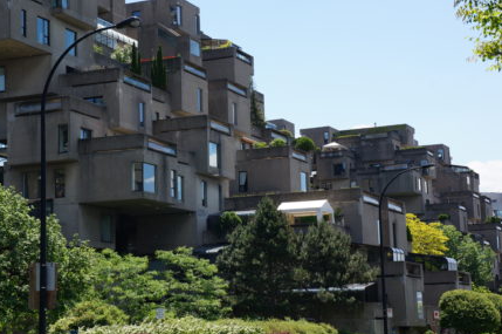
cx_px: 212
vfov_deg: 16.2
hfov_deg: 24.2
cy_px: 148
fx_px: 1170
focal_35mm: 84
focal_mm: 48
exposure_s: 1/100
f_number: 11
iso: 100
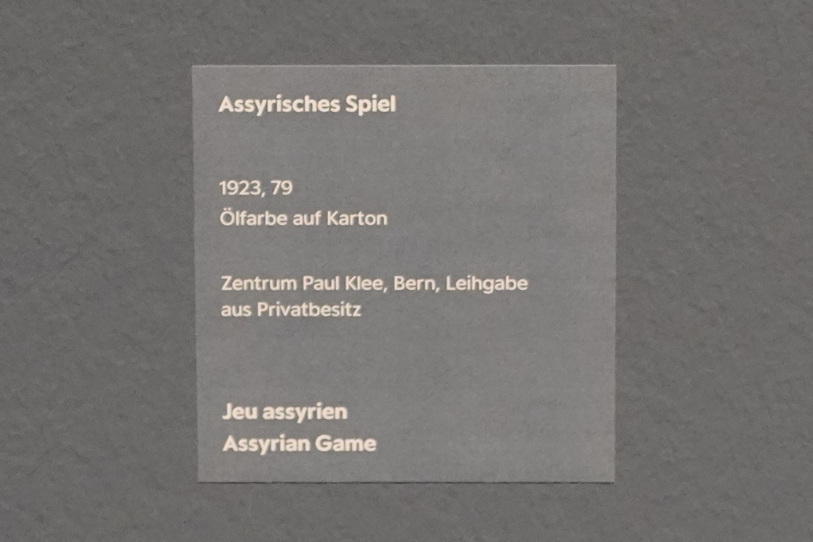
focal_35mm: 24
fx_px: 542
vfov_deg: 53.1
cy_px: 271
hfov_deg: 73.7
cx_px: 406
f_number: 3.2
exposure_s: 1/80
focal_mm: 24
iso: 3200
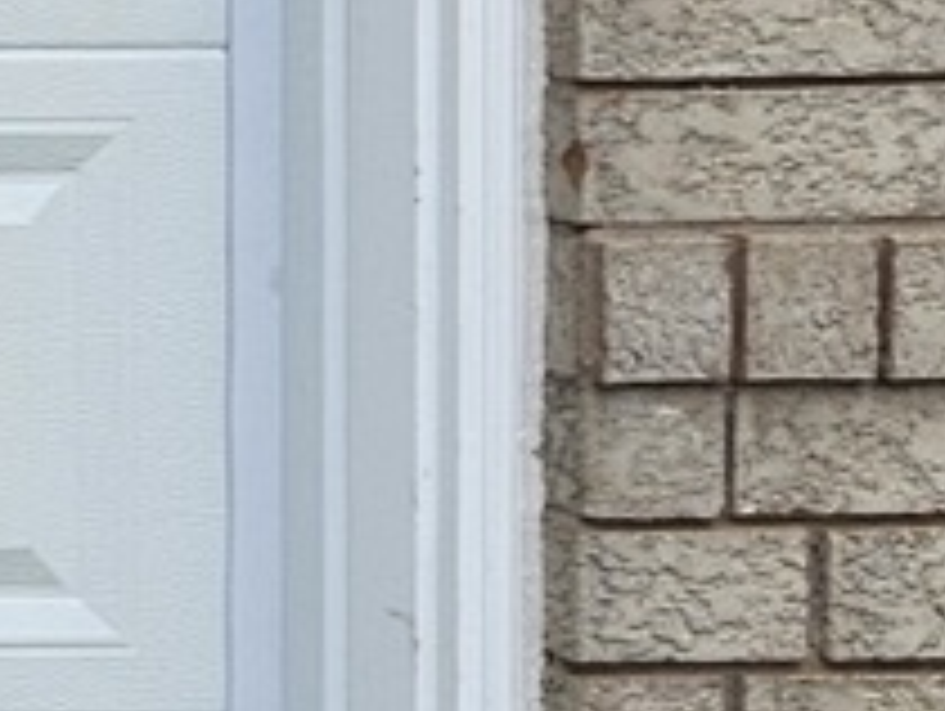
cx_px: -1890
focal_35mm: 175
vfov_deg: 8.4
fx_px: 4783
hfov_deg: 9.1
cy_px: -216
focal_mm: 5.4
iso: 50
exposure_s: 1/2000
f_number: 1.8
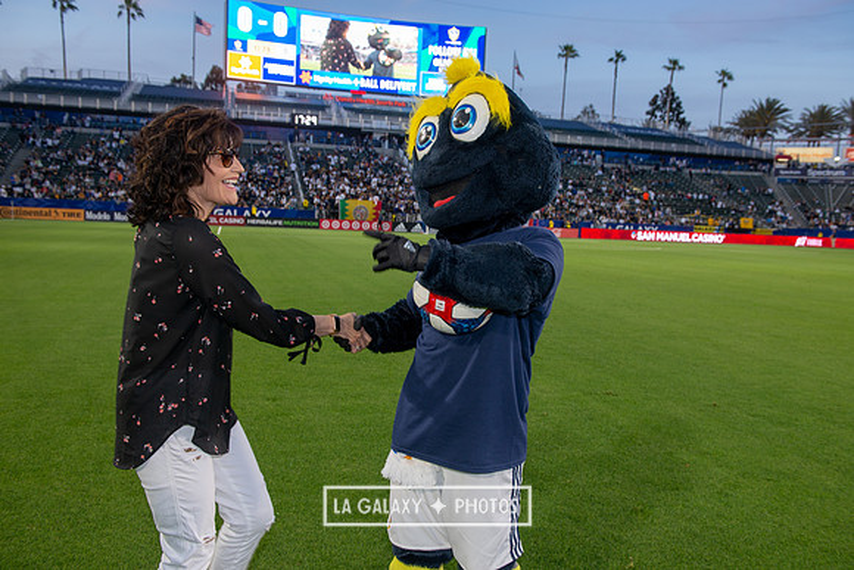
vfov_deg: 42.3
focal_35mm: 31
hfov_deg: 60.3
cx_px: 427
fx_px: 736
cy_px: 285
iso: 250
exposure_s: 1/100
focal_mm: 31
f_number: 5
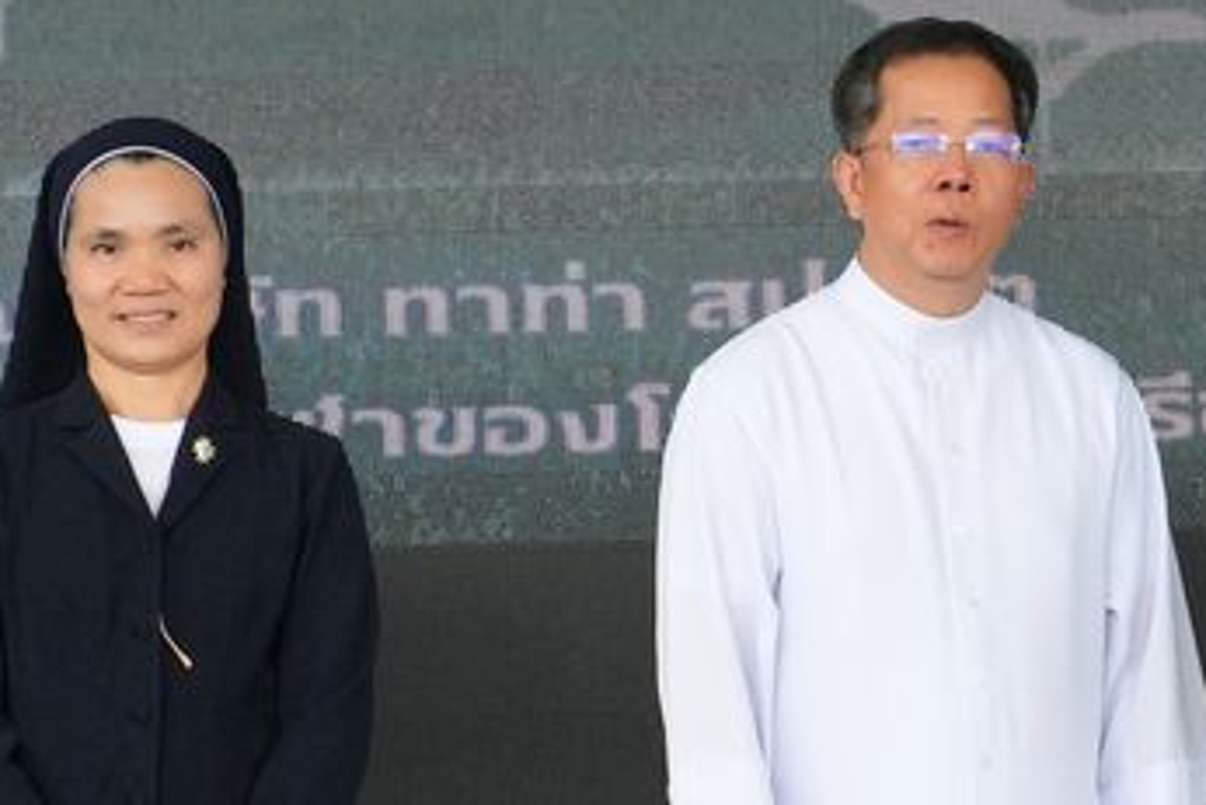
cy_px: 350
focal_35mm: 394
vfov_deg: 3.5
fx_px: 13219
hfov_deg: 5.2
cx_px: 1328
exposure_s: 1/320
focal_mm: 91
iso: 2500
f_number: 7.1
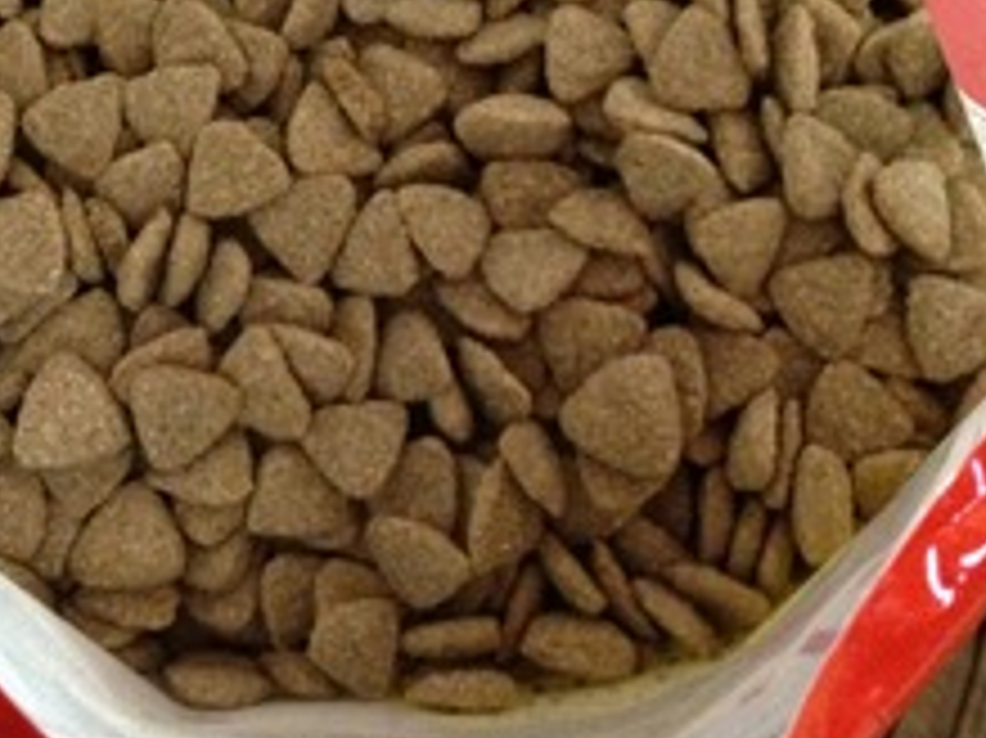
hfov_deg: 24.4
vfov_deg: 18.2
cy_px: 137
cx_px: 378
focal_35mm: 80
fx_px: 2277
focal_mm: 4.28
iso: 500
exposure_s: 1/15
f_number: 2.4
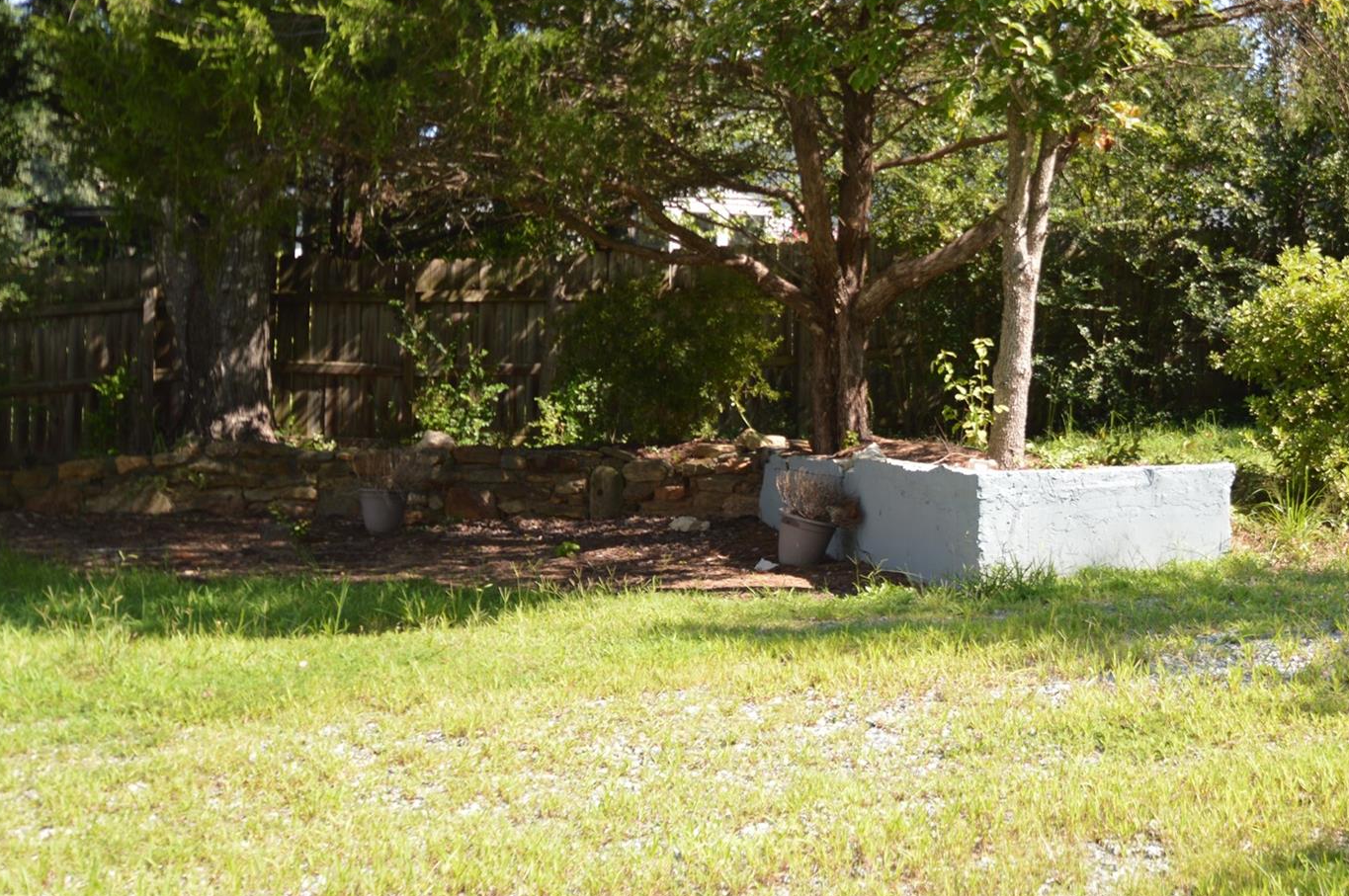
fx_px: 2021
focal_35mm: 54
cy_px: 405
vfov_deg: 25.0
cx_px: 944
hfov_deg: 36.4
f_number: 4.5
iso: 100
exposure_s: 1/160
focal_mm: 24
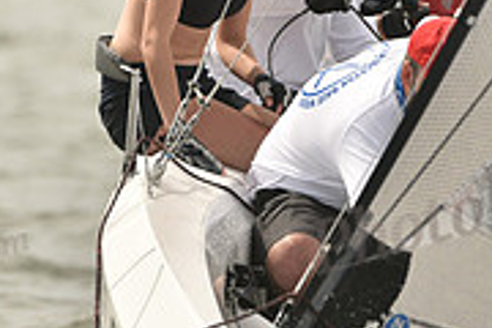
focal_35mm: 1291
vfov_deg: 1.1
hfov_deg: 1.6
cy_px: 100
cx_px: 172
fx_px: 17642
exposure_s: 1/1600
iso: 320
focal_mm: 400
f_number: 5.6
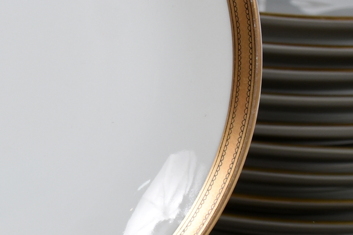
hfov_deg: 10.9
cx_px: -105
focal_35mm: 184
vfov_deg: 7.5
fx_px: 1801
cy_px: 178
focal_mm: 23
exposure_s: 1/60
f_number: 6.3
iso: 125
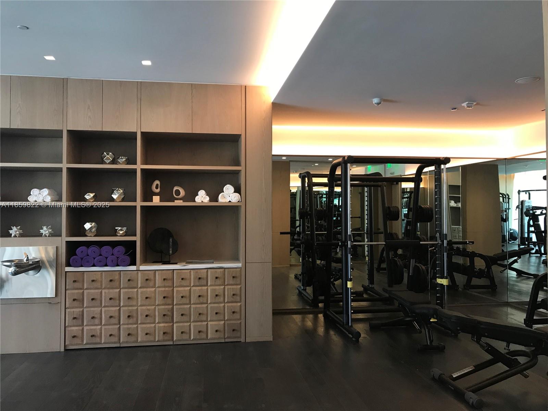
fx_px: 443
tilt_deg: +0.1
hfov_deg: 63.4
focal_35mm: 28
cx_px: 274
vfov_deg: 49.7
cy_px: 206
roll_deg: +1.4
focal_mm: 3.99
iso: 32
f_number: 1.8
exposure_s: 1/20
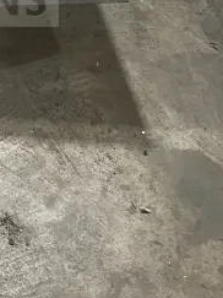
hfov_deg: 16.0
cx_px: -80
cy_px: -71
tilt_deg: -37.4
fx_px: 748
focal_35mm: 87
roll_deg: -9.6
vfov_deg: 20.8
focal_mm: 4.2
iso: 200
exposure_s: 1/60
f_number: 1.6
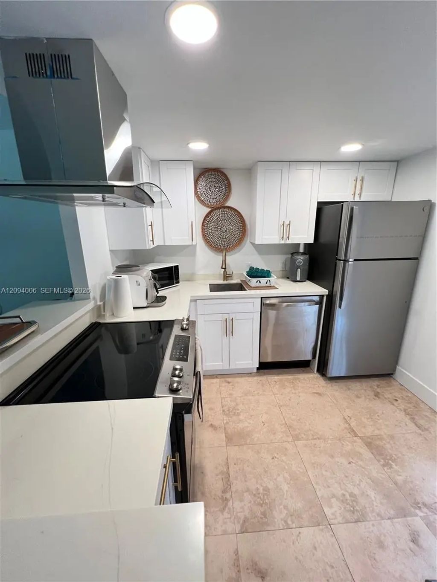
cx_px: 218
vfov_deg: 106.2
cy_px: 291
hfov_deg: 89.9
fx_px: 219
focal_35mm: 13
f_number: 1.8
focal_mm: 1.57
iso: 200
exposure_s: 1/120
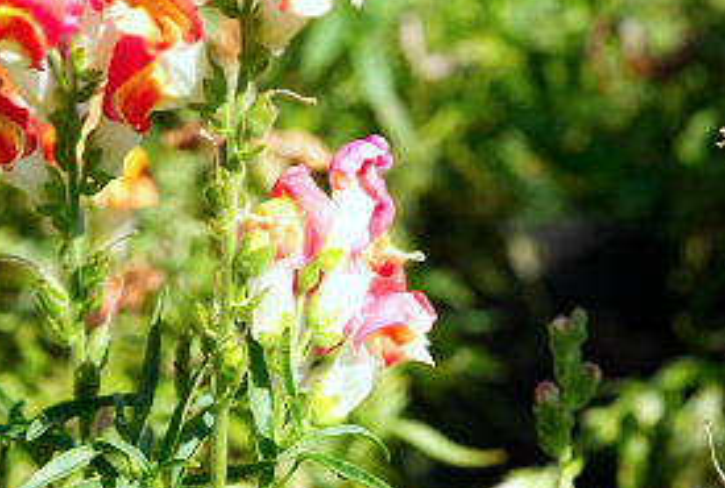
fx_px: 4039
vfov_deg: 6.9
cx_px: 266
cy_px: 119
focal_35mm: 200
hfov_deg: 10.3
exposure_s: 1/200
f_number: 5.6
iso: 125
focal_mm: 90
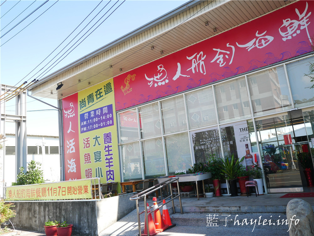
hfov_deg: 60.0
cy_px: 118
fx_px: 272
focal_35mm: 30
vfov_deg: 46.8
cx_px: 157
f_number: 3.5
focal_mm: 15
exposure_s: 1/400
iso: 200
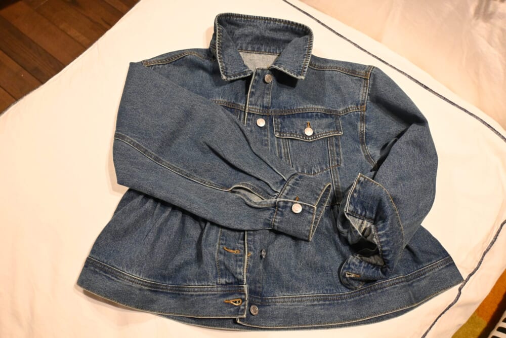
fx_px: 453
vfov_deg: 40.8
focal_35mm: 32
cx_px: 253
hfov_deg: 58.3
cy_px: 169
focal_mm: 21.5
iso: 3200
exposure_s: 1/125
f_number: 4
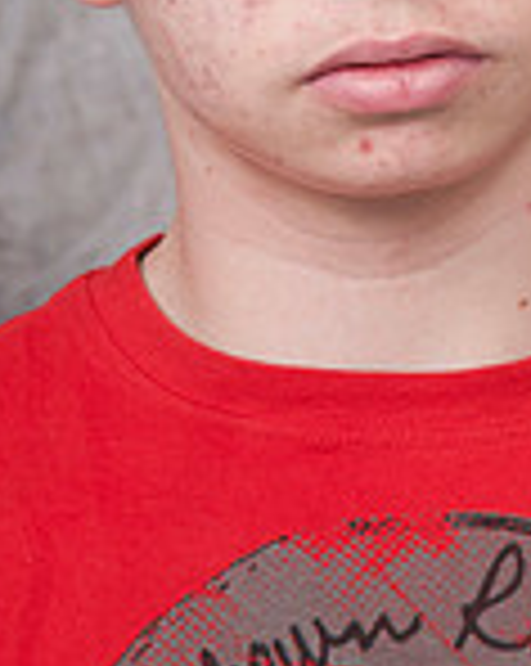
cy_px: -45
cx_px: 398
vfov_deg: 5.0
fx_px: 7598
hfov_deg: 4.0
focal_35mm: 386
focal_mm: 90
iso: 200
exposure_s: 1/125
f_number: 5.6
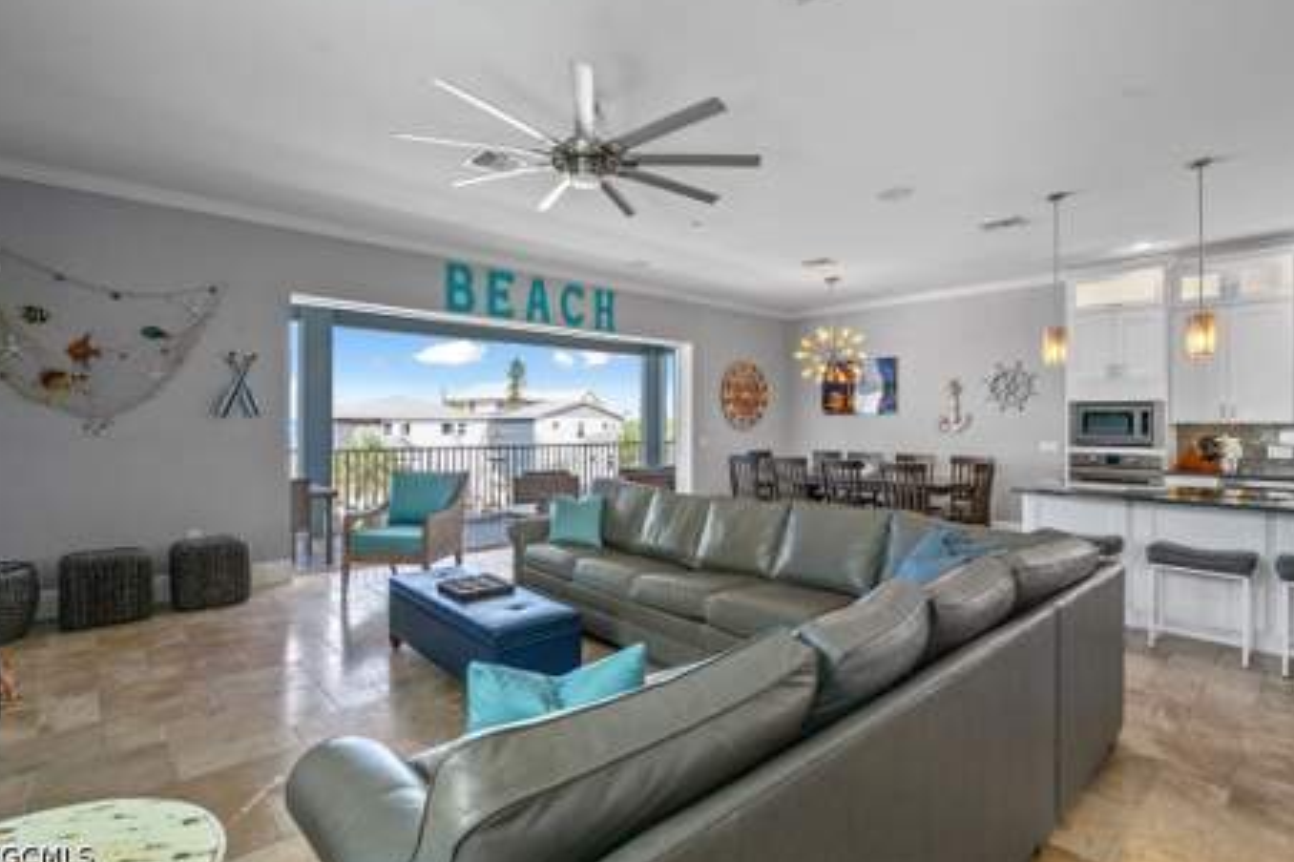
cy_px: 418
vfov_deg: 70.4
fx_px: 611
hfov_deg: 93.3
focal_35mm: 17
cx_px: 664
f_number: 8
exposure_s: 1/60
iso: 400
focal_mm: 16
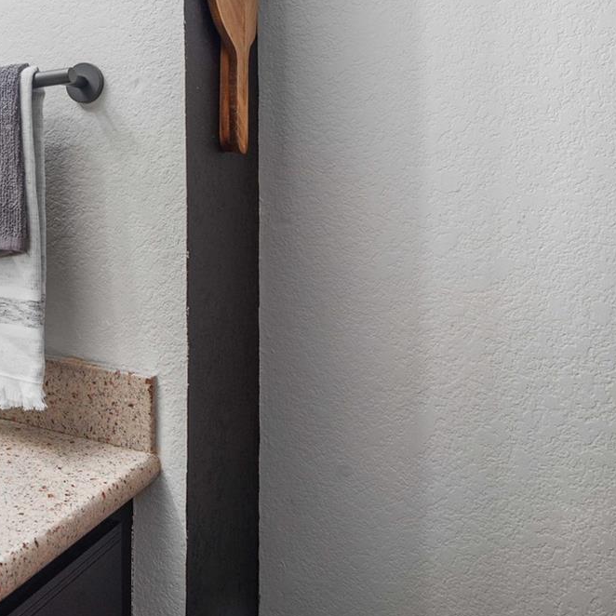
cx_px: 32
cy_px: 165
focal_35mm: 37
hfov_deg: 40.5
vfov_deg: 43.7
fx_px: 745
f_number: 9
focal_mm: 18
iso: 500
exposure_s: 1/13
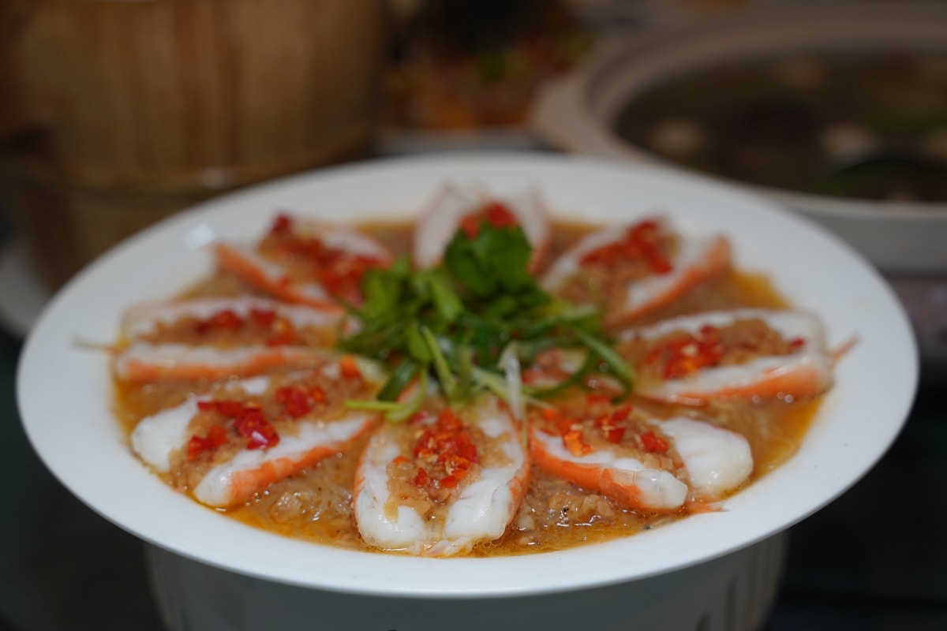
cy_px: 316
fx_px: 1420
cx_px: 474
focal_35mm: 54
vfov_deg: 25.1
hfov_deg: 36.9
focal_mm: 54
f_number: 4
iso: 320
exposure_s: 1/160
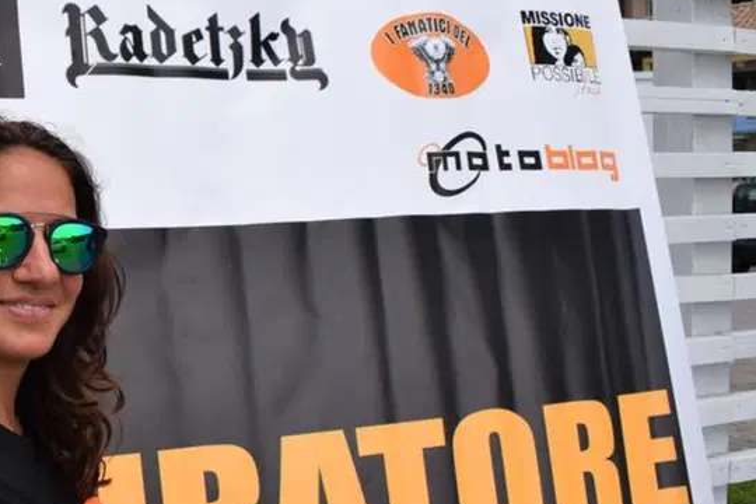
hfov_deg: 31.3
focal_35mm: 60
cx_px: 31
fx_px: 1260
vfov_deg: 22.6
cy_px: 256
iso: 200
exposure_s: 1/400
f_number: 10
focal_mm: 18
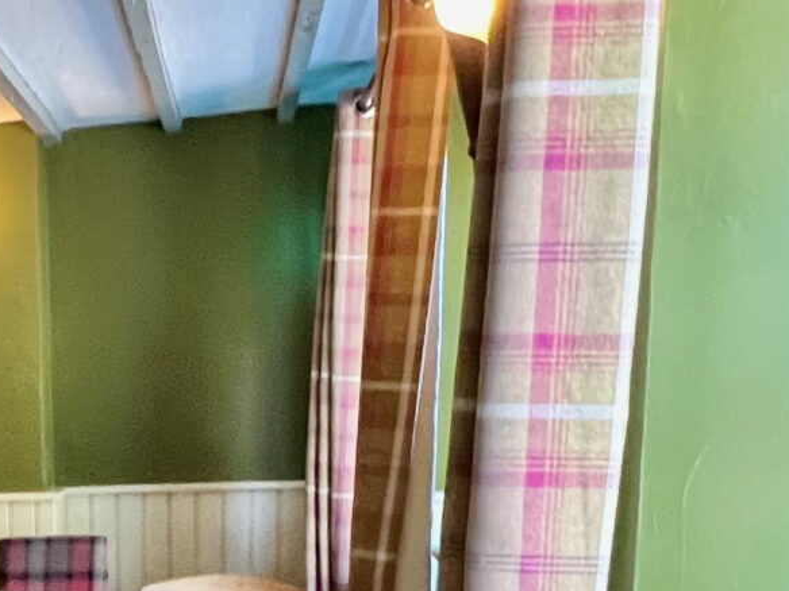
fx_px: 1299
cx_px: -149
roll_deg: +2.8
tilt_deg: -12.3
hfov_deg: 29.3
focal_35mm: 57
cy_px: 626
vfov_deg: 24.2
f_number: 1.8
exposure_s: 1/50
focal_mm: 1.57
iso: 500
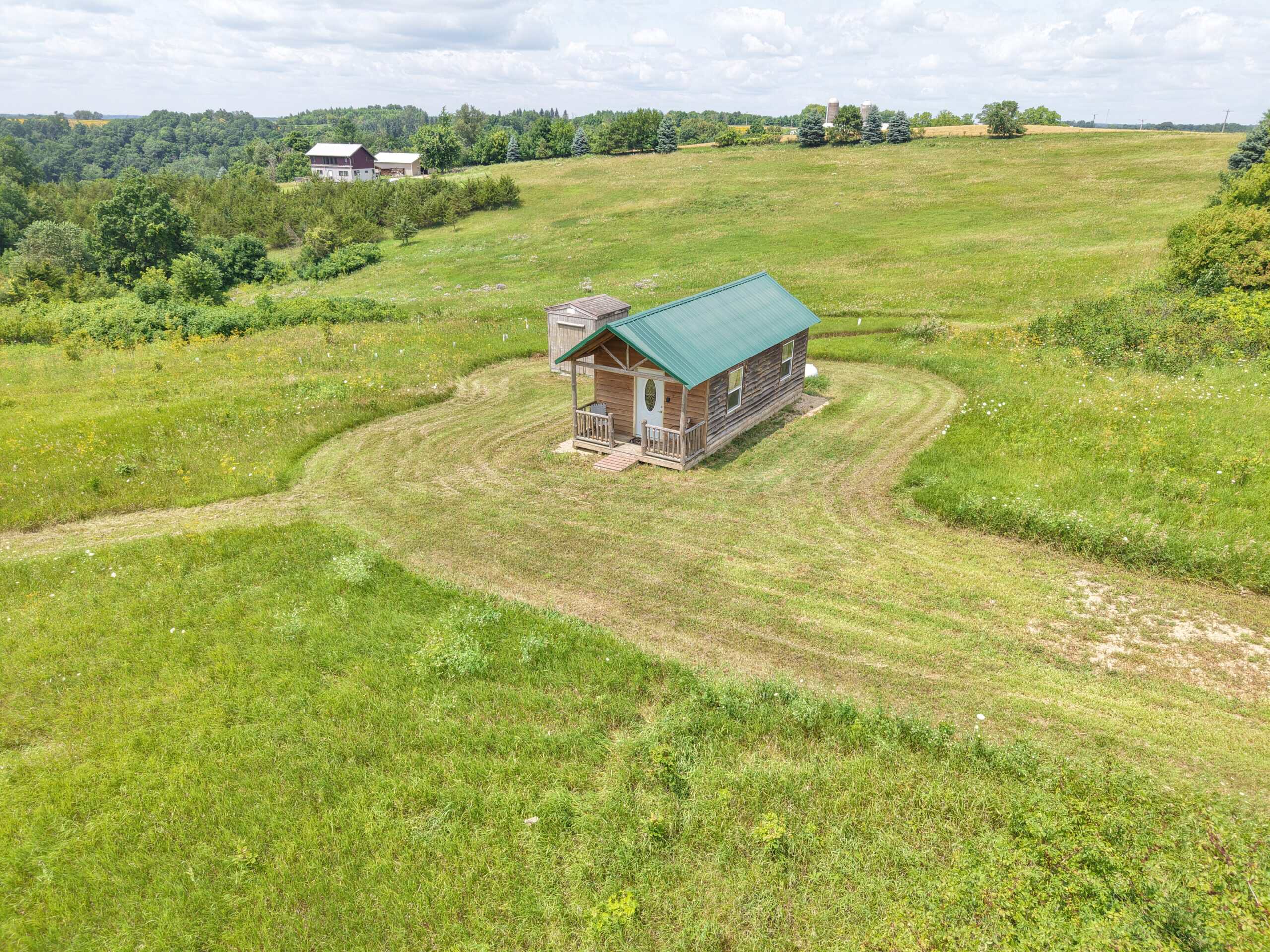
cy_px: 476
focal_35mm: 24
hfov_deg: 71.6
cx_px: 635
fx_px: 881
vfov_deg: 56.8
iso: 240
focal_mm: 8.67
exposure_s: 1/2000
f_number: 1.8
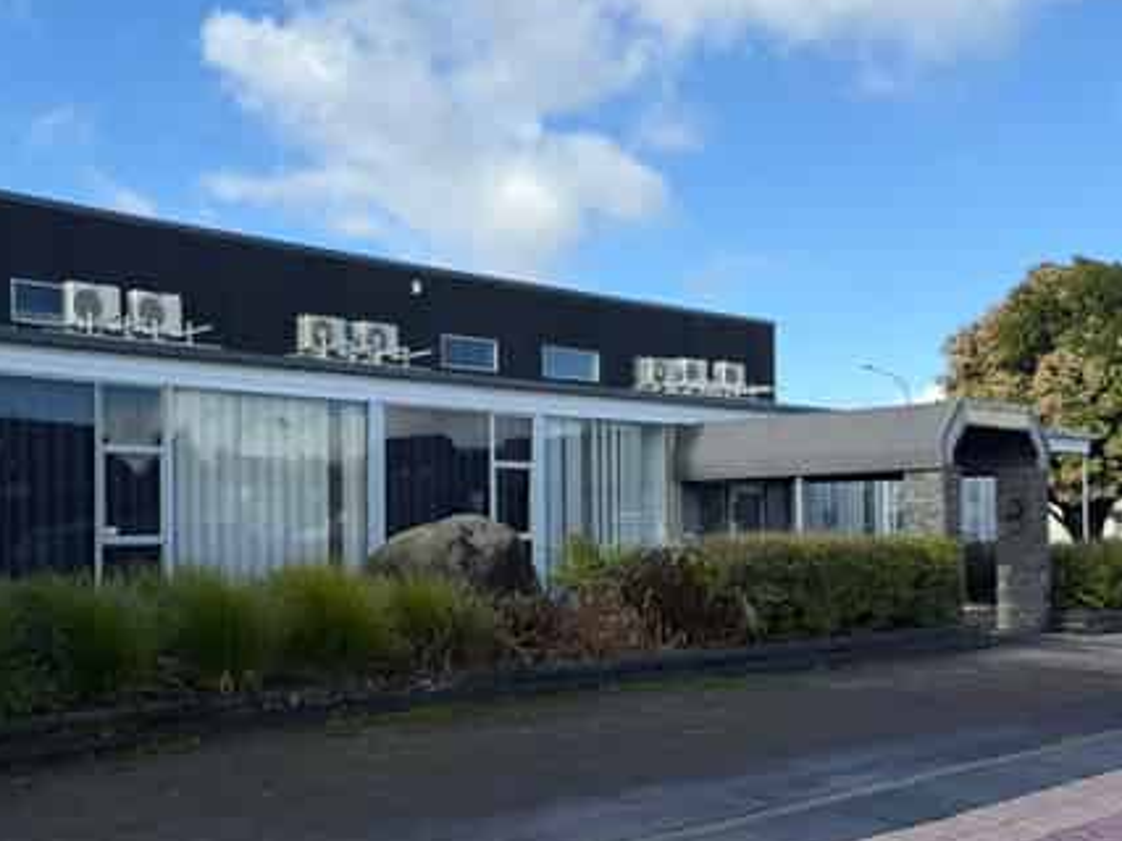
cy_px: 498
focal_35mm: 37
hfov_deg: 49.0
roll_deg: +1.6
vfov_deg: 38.5
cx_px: 349
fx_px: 1199
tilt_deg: +1.6
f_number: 1.78
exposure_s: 1/2611
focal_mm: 6.76
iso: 80
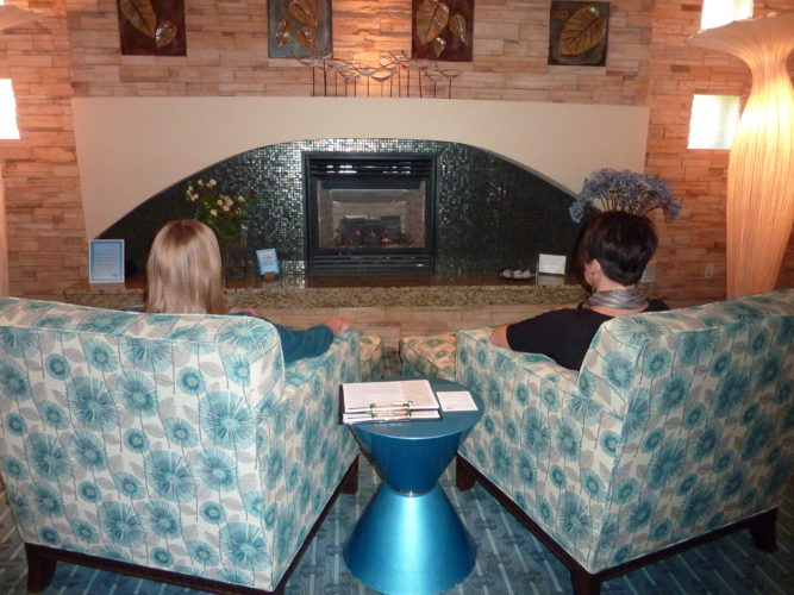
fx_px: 573
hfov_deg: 69.4
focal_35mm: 25
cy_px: 298
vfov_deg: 54.9
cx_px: 397
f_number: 3.3
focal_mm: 4.1
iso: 400
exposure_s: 1/30
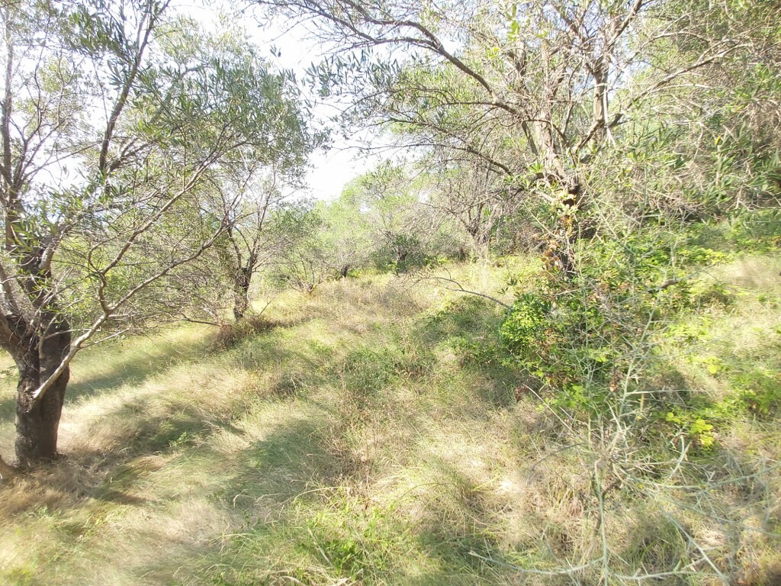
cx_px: 390
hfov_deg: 110.5
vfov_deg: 94.5
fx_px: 271
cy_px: 293
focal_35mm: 12
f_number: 2.2
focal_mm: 1.42
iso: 40
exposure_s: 1/168
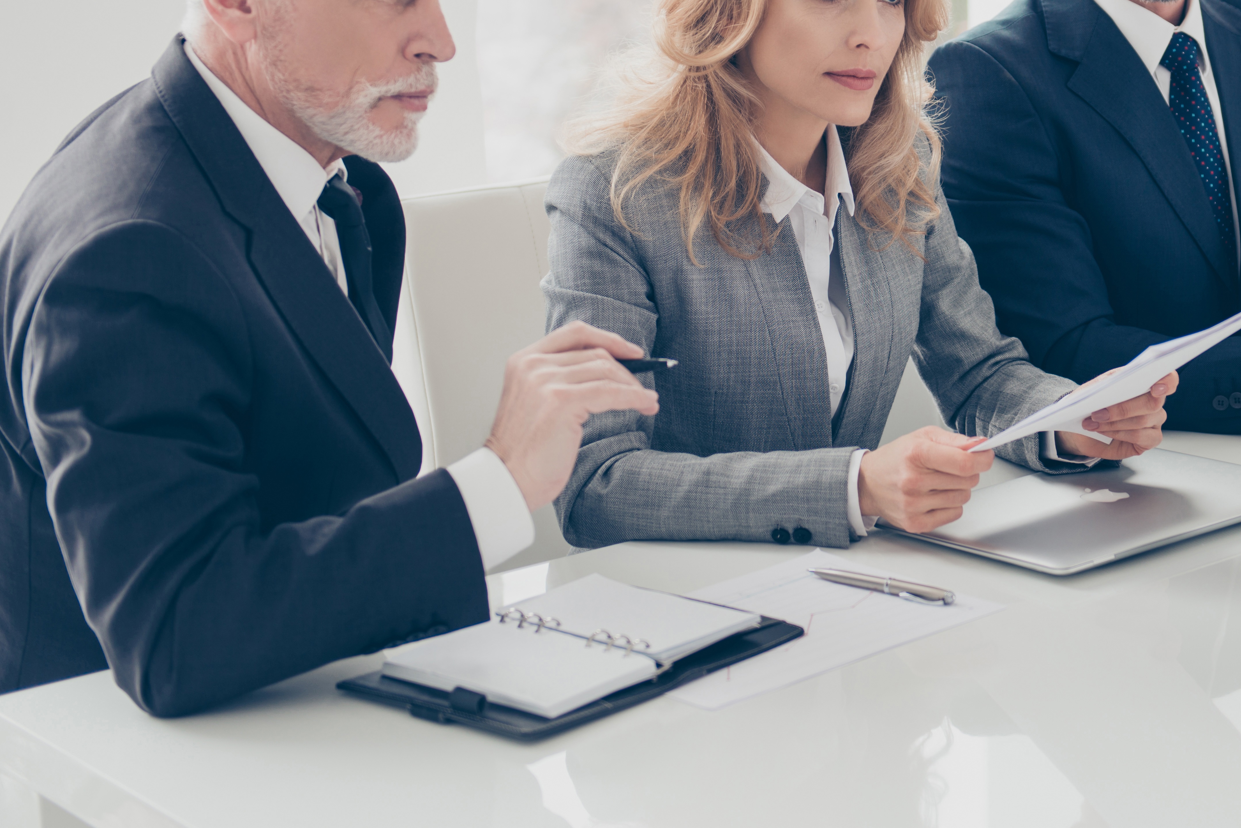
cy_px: 173
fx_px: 3069
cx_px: 922
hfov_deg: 22.7
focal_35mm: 89
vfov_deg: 15.3
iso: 160
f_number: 2.8
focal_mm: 52
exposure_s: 1/100
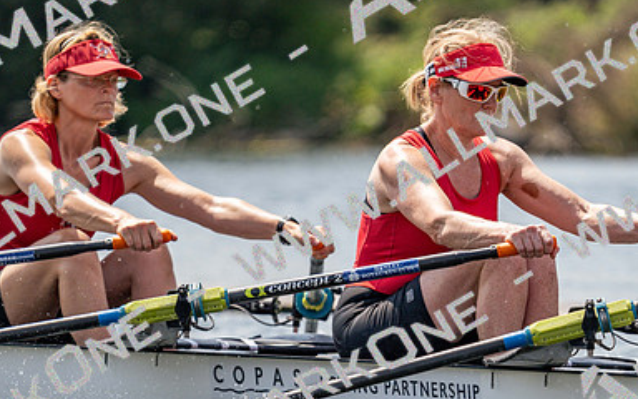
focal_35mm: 612
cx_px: 439
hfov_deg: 3.4
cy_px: 287
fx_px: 10641
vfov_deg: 2.1
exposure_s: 1/1600
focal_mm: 397
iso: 250
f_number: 6.3
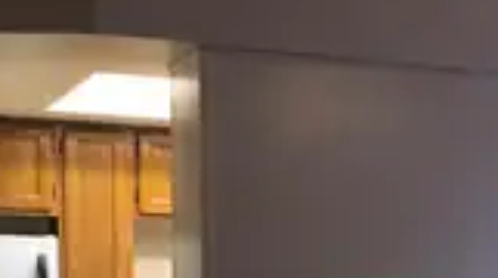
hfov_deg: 27.8
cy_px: 436
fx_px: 1002
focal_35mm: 76
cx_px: 325
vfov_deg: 14.6
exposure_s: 1/30
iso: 40
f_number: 1.8
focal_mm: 3.99
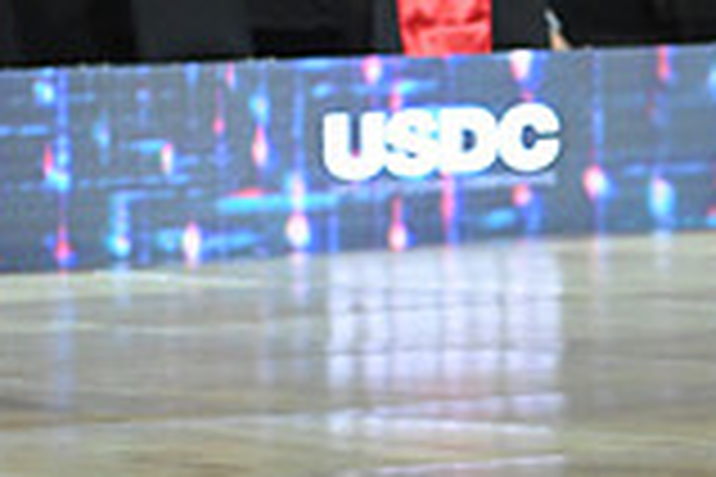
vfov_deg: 4.0
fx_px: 6881
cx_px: 1148
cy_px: -101
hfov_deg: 5.9
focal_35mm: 346
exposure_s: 1/250
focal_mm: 95
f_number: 4
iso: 2000
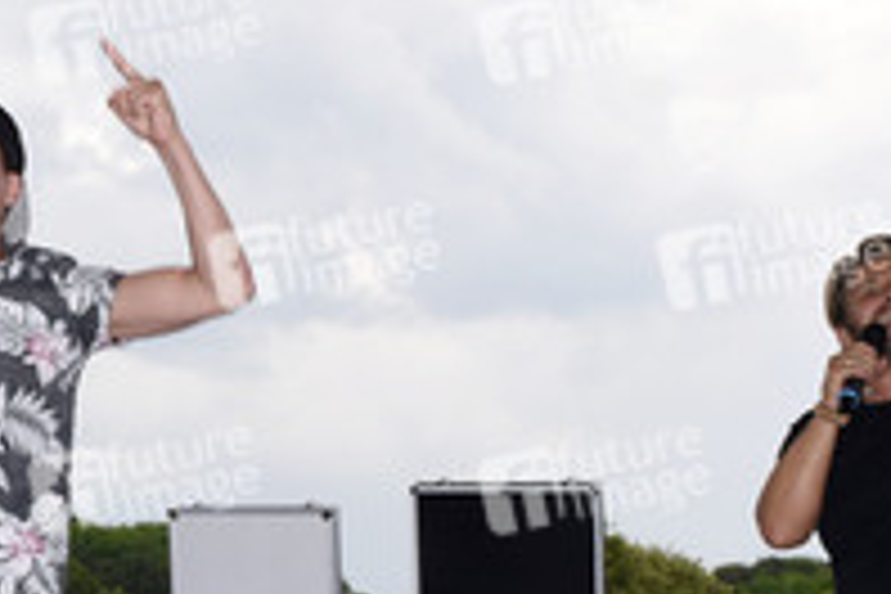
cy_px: 594
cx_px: 205
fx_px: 2871
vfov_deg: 11.7
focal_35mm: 116
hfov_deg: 17.5
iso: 100
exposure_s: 1/160
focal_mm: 34
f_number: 6.3
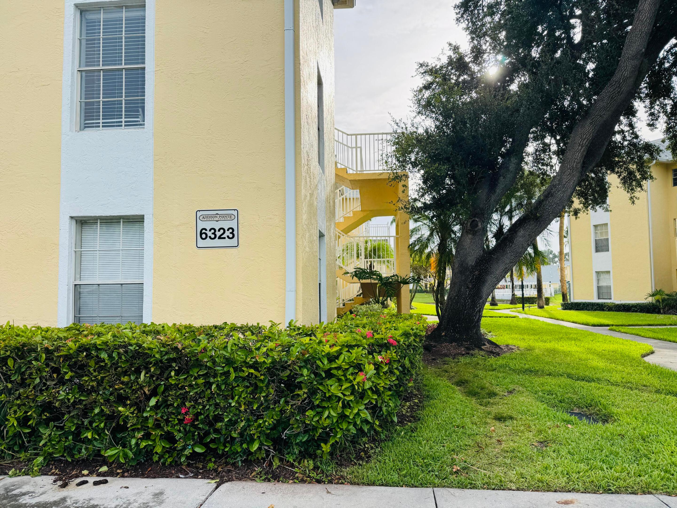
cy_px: 254
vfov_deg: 56.8
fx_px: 469
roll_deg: +0.6
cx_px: 338
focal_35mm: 24
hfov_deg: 71.6
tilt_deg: +2.9
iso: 80
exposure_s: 1/1767
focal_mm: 6.76
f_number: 1.78
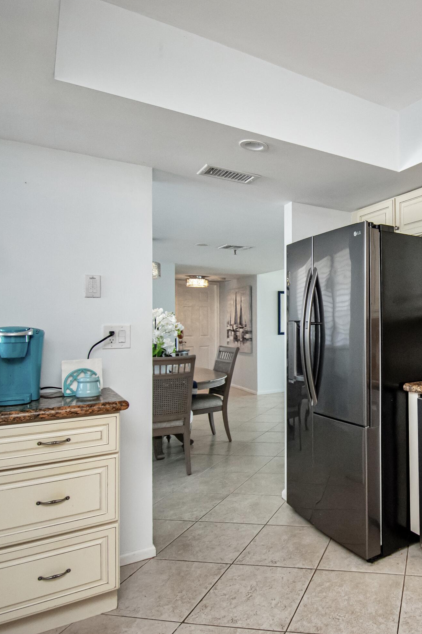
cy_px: 314
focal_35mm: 23
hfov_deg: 49.2
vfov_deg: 76.1
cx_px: 378
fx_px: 404
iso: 1600
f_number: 4.5
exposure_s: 1/200
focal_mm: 10
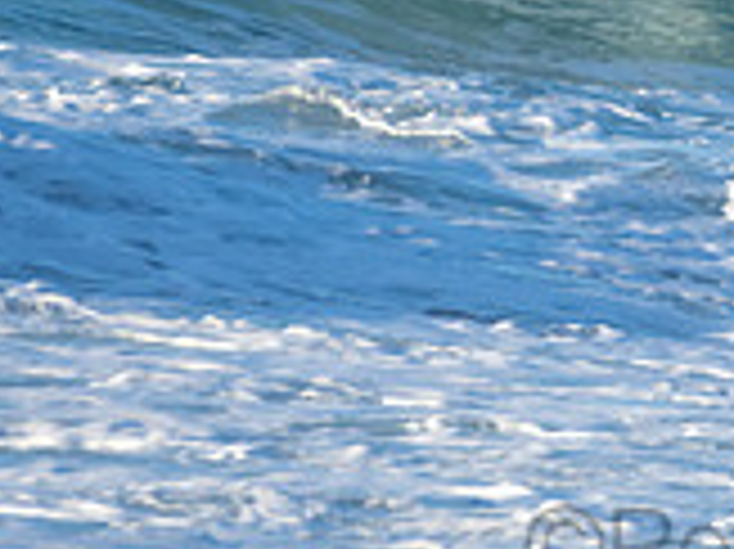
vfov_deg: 0.6
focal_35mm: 2566
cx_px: 874
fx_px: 54370
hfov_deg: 0.8
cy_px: -200
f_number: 5.6
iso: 400
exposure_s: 1/1250
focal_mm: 500
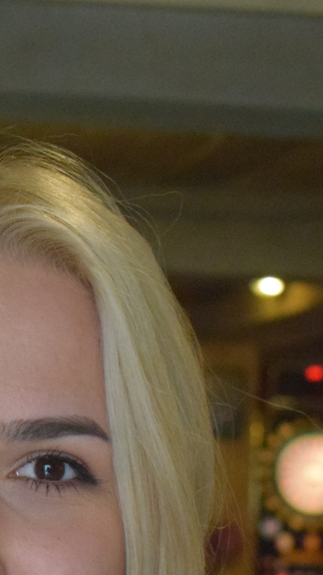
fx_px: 2086
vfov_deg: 15.5
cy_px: 491
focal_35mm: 137
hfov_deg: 8.7
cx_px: -69
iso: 4500
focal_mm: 28
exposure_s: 1/60
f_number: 4.2
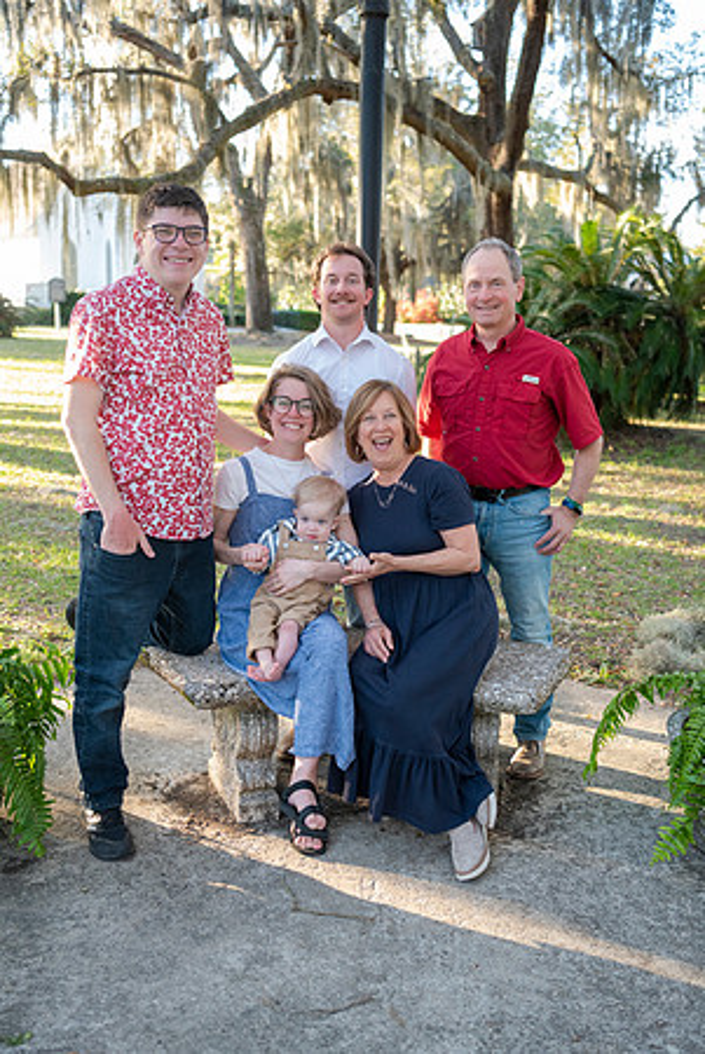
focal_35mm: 36
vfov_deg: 53.1
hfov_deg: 37.0
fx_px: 1055
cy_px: 527
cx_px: 352
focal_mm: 36
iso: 1250
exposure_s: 1/500
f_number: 3.2
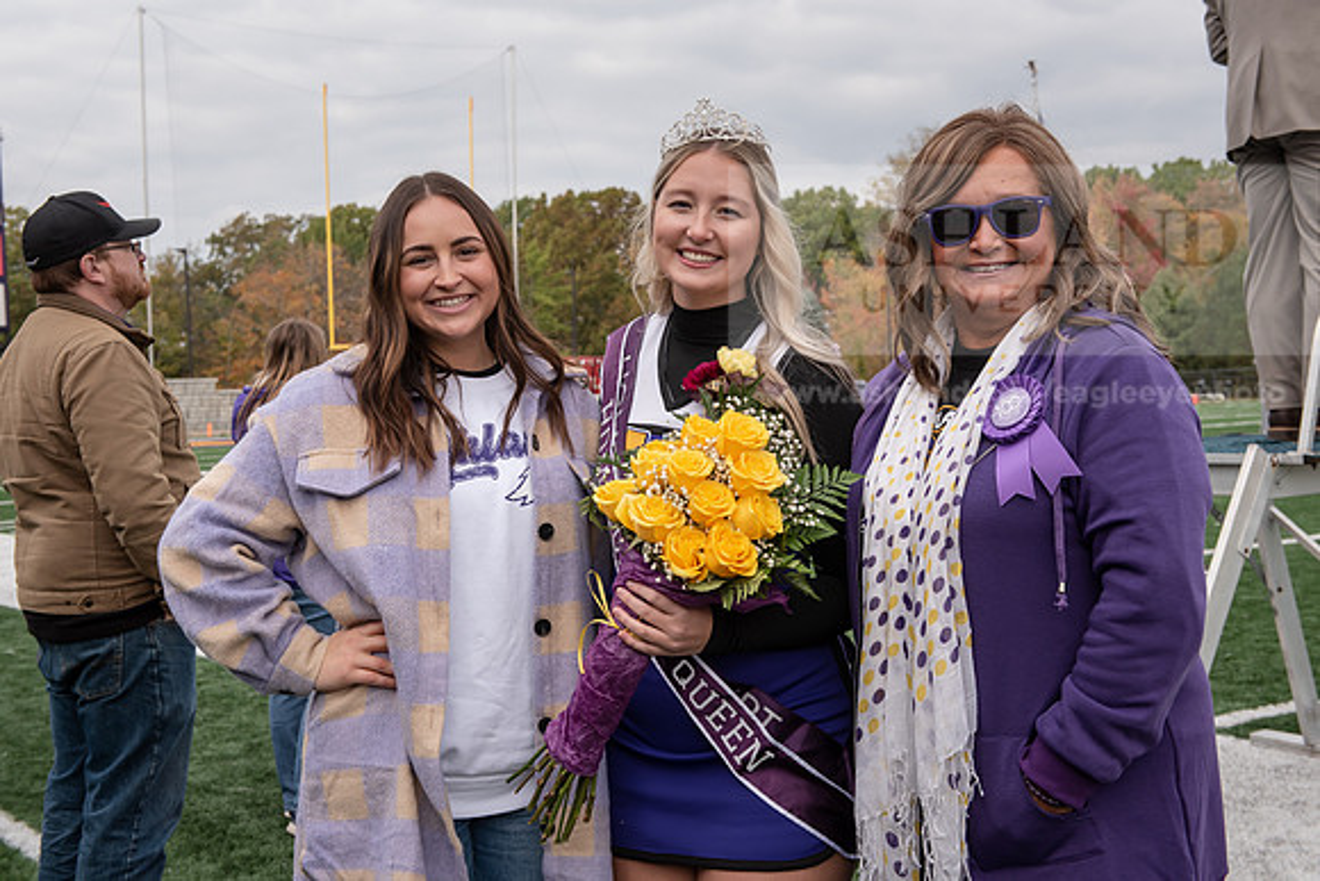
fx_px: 1760
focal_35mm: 48
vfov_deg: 28.1
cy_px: 440
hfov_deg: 41.1
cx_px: 660
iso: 500
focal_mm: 48
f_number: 8
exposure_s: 1/640
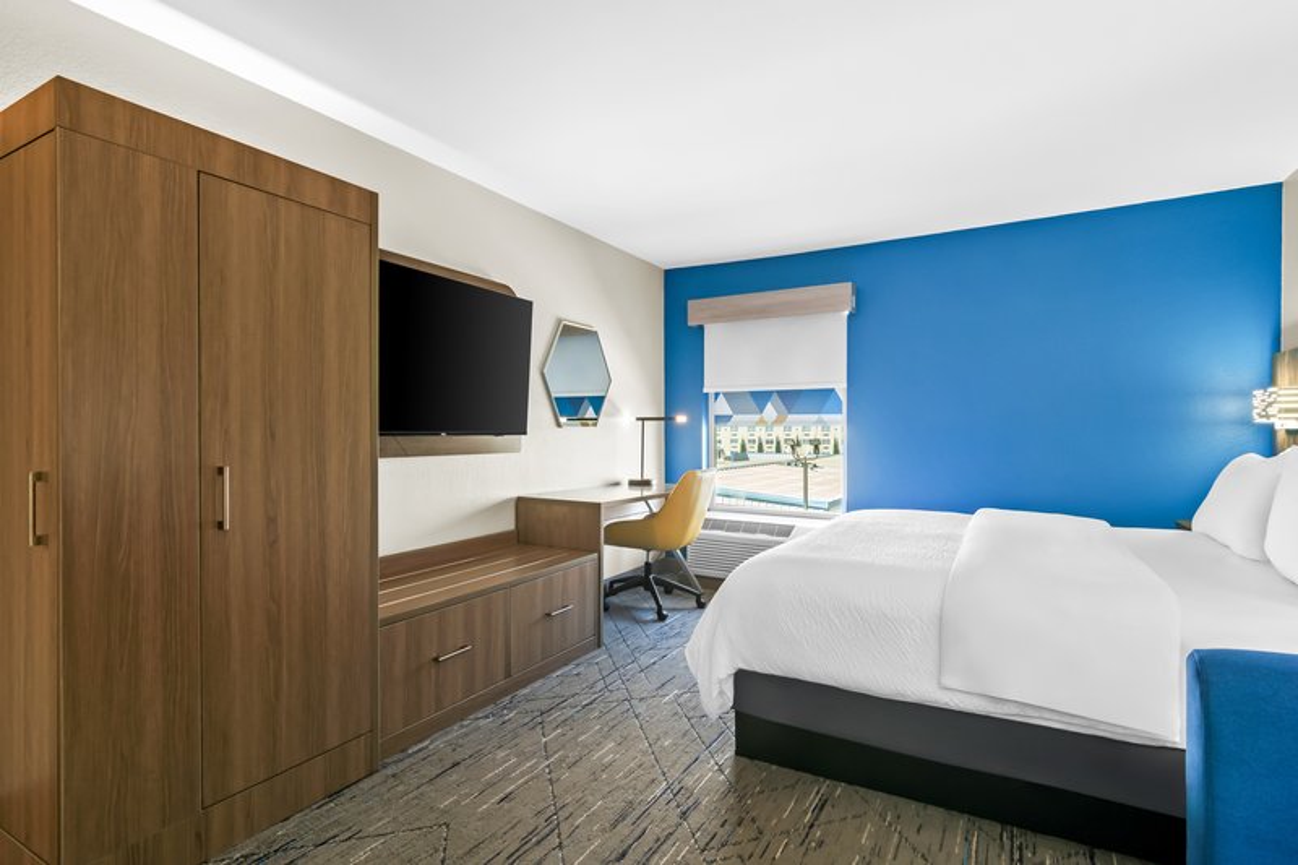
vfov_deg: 72.0
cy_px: 432
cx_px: 649
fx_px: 595
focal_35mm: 16
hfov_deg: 95.0
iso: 200
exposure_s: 1/5
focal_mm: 11
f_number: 8
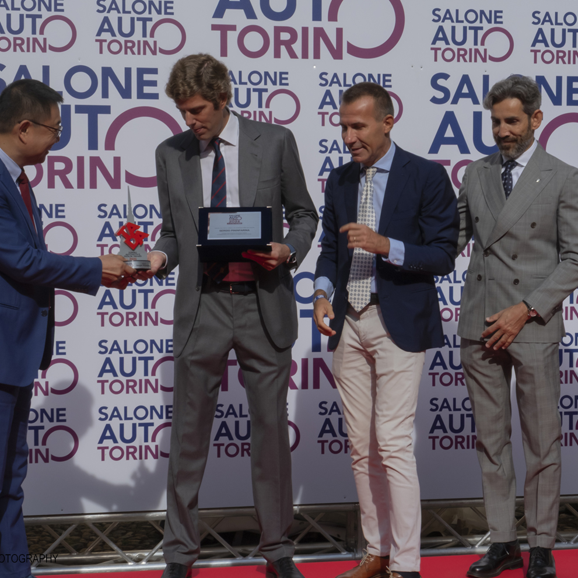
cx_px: 332
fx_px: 1360
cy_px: 288
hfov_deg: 24.0
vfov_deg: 24.0
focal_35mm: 72
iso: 400
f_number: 16
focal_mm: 37.6
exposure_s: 1/160
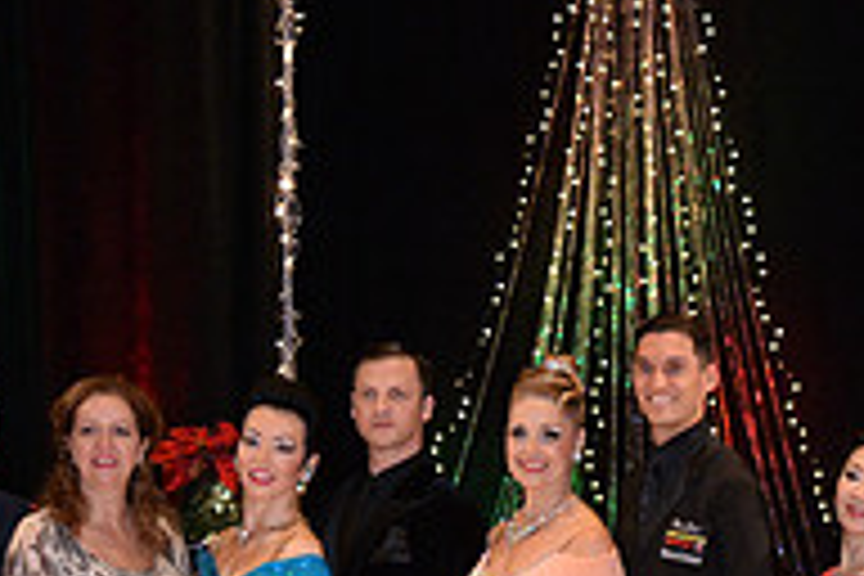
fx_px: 3768
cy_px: 713
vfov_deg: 8.6
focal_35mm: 157
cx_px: 918
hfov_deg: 12.9
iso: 2000
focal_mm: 52
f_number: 4
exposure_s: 1/250
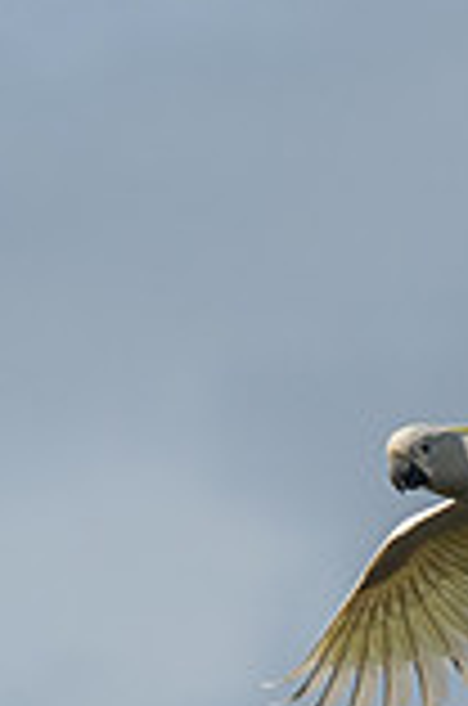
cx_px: 89
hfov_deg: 0.9
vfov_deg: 1.4
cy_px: 801
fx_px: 28908
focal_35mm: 1476
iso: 110
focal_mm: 200
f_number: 5.6
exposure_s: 1/2000
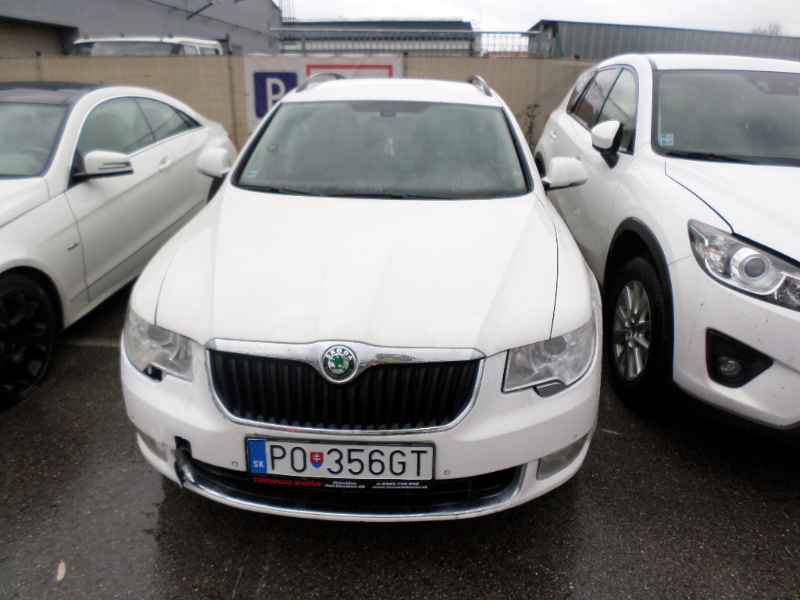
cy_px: 300
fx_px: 578
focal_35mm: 25
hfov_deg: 69.4
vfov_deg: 54.9
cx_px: 400
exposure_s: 1/60
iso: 80
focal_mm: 4.5
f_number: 2.5
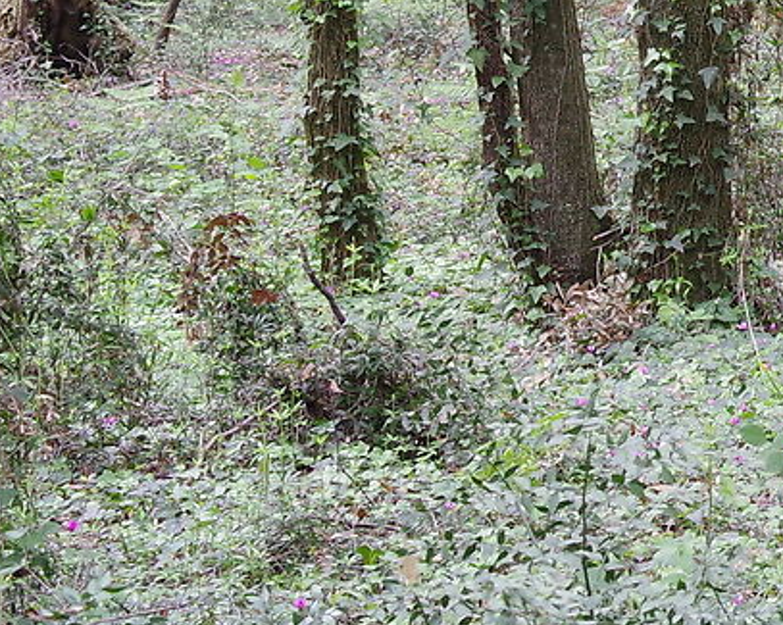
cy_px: -712
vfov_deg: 5.4
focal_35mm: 277
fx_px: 6415
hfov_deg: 6.6
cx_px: 2008
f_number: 8
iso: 400
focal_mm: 50
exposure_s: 1/10
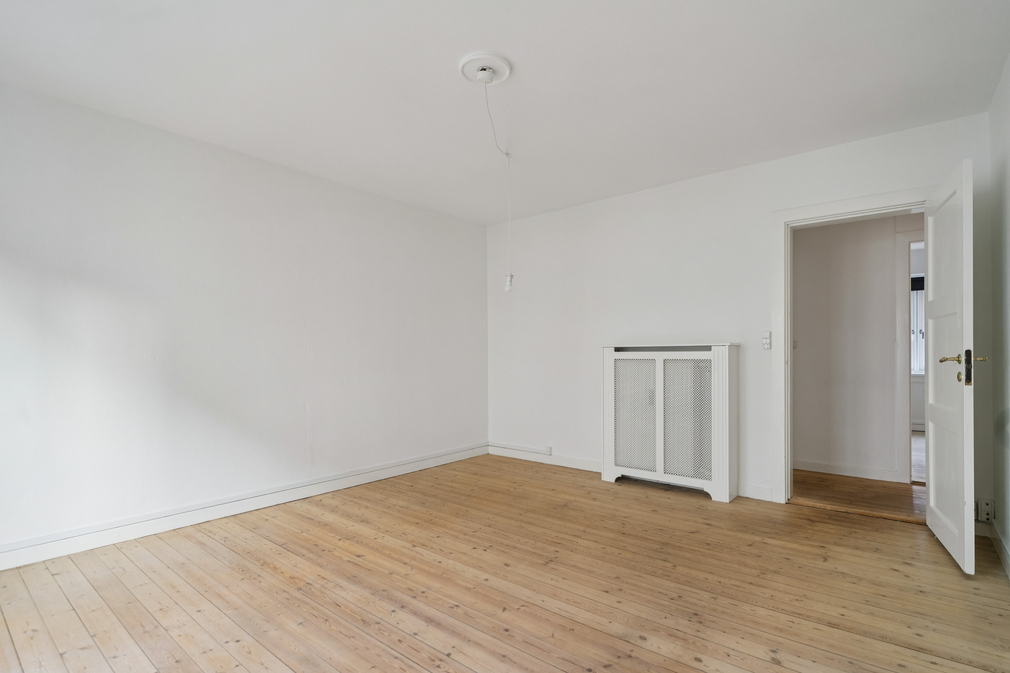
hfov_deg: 96.7
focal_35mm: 16
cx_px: 505
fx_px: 449
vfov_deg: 73.7
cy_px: 336
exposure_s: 1/20
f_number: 5
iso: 320
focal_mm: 16
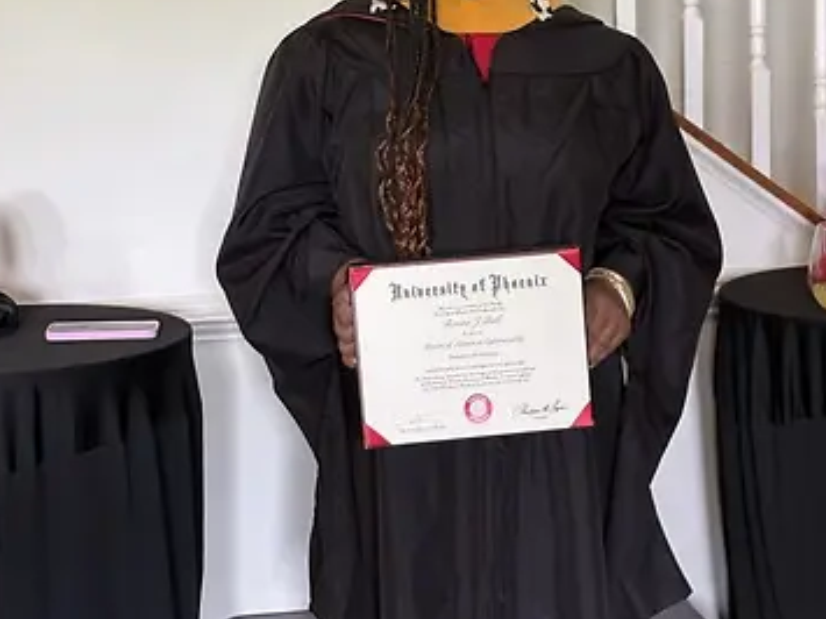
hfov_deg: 22.3
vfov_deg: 16.8
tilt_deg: -9.2
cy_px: 300
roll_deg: +1.7
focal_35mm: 88
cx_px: 454
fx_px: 2099
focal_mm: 5.96
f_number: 1.6
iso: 200
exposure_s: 1/40
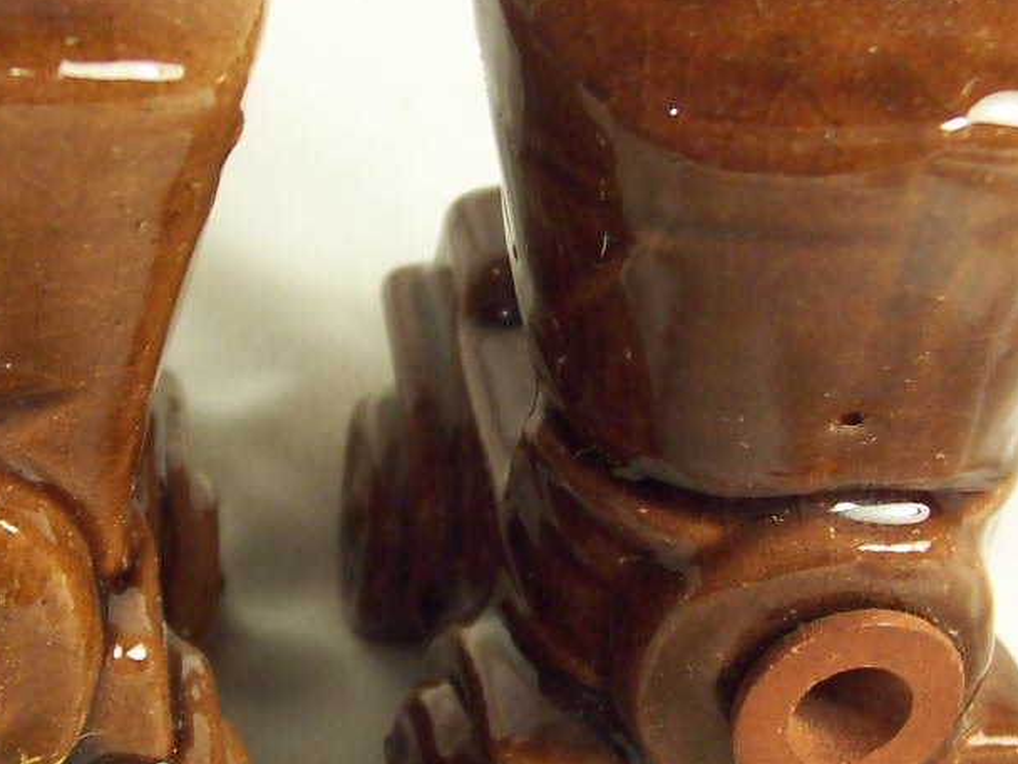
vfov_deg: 20.2
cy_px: 422
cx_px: 342
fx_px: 2147
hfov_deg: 26.5
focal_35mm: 73
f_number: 2.8
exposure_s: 1/60
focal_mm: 5.6
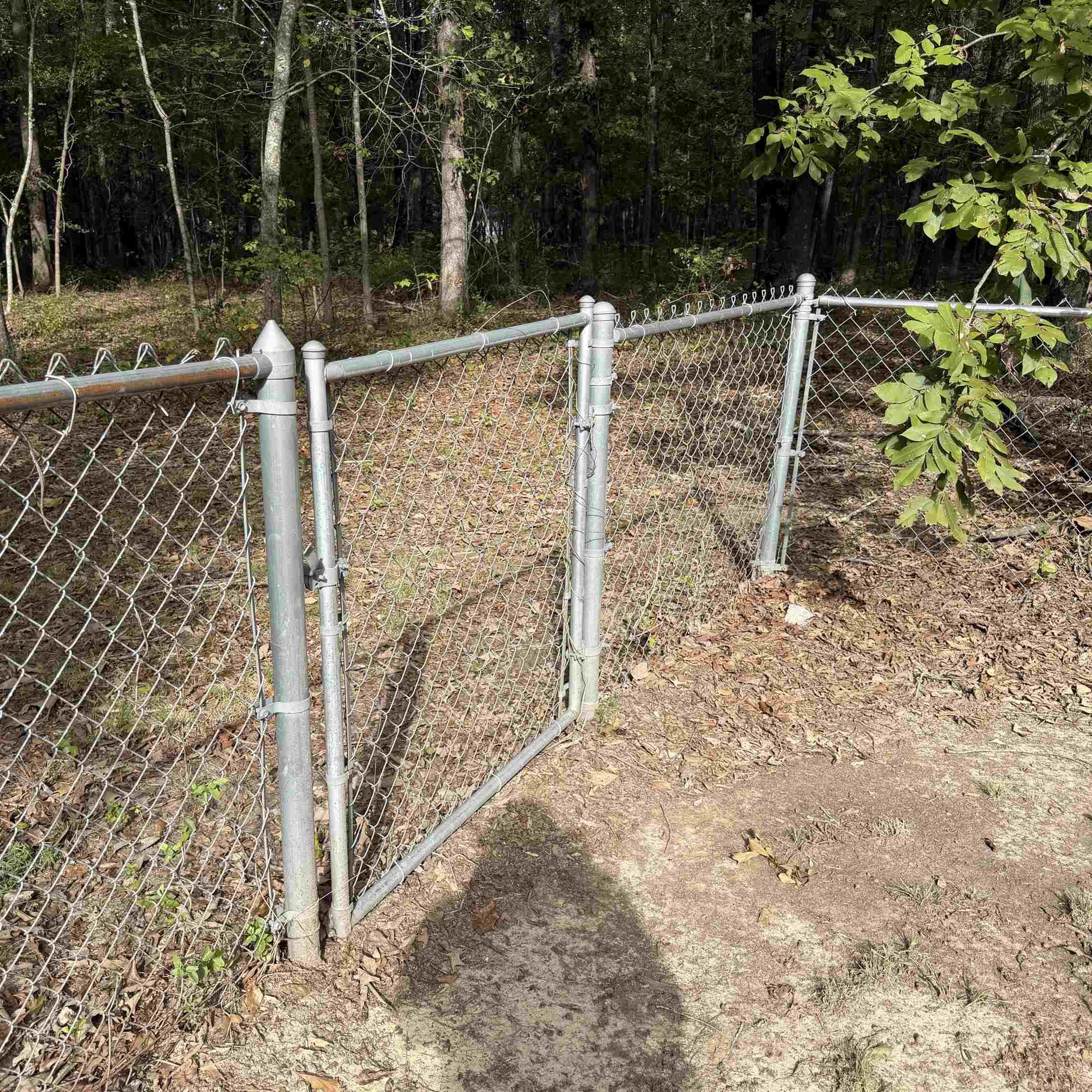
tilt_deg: -17.0
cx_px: 473
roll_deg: +1.6
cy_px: 549
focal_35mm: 29
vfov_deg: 55.6
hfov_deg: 55.4
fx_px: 1035
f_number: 1.78
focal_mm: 6.76
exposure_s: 1/1727
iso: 80
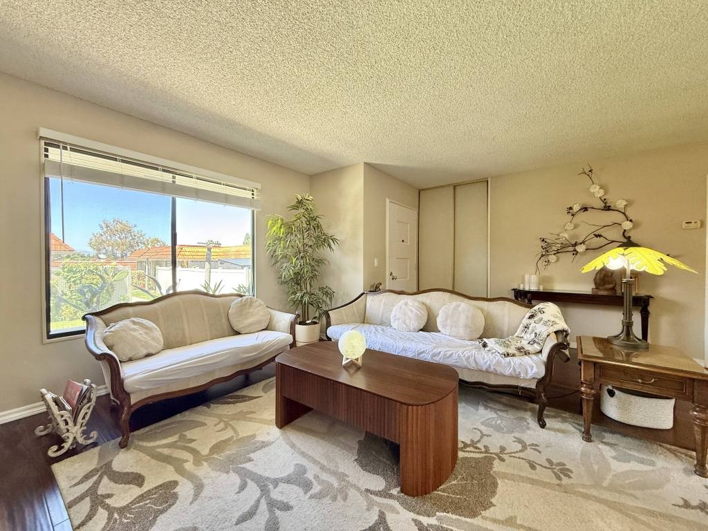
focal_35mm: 14
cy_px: 266
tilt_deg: -0.1
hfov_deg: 102.1
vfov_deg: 85.7
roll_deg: -0.1
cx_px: 354
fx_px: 286
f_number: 2.2
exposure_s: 1/120
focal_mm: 2.22
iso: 200
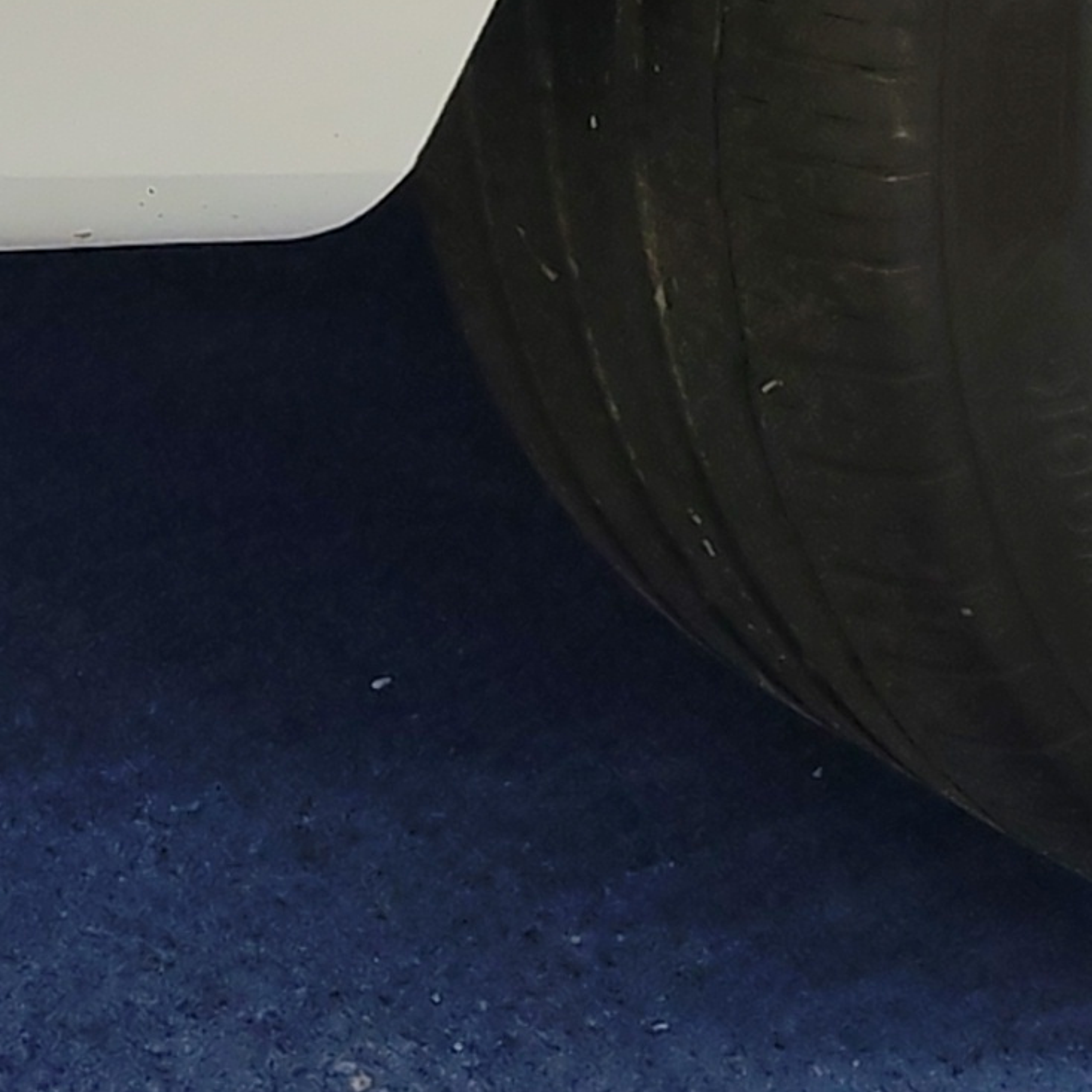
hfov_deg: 10.2
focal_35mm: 168
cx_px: -262
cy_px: -539
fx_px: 5996
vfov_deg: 10.1
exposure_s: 1/100
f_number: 1.9
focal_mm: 6.12
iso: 400
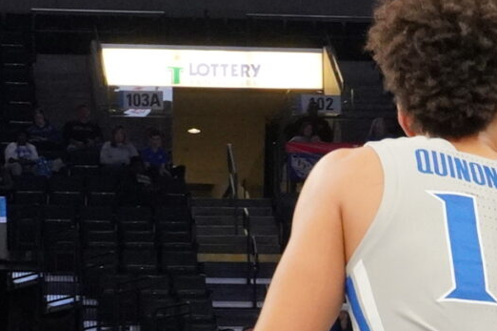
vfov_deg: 5.1
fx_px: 3655
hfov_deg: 7.7
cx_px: 668
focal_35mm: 265
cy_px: 539
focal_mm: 36
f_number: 6.3
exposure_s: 1/250
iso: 2000
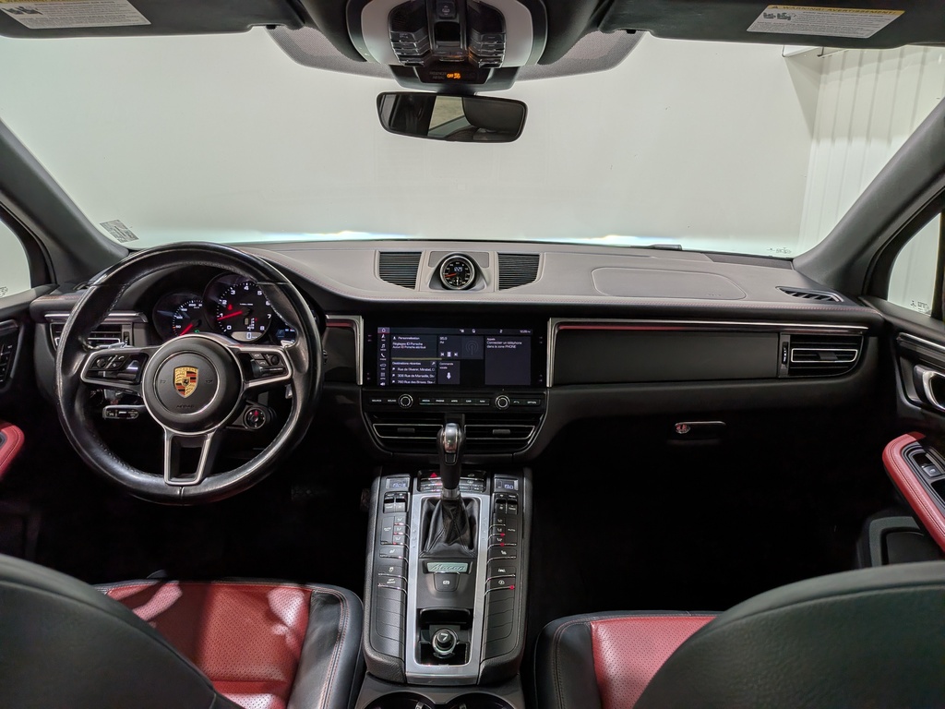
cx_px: 472
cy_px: 354
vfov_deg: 56.8
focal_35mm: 24
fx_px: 655
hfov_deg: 71.6
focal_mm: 4.53
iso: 25
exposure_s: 1/192
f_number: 1.7
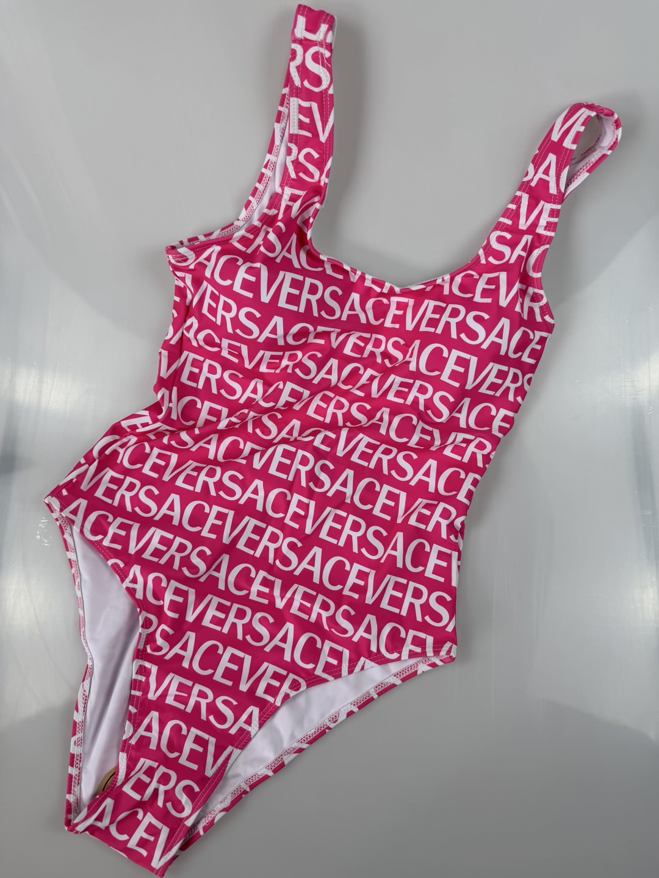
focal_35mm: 24
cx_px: 330
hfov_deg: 56.8
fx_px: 609
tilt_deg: -74.8
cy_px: 439
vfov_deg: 71.6
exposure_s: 1/180
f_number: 1.78
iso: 64
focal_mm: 6.76
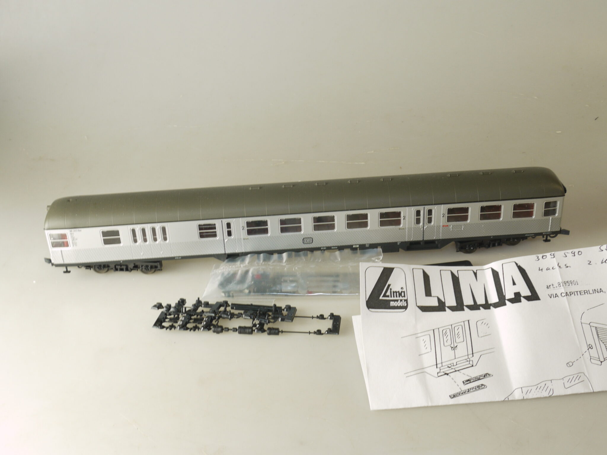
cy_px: 228
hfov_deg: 42.1
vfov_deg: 32.2
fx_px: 789
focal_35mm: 45
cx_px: 304
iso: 100
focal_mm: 16
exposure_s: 1/10
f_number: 10
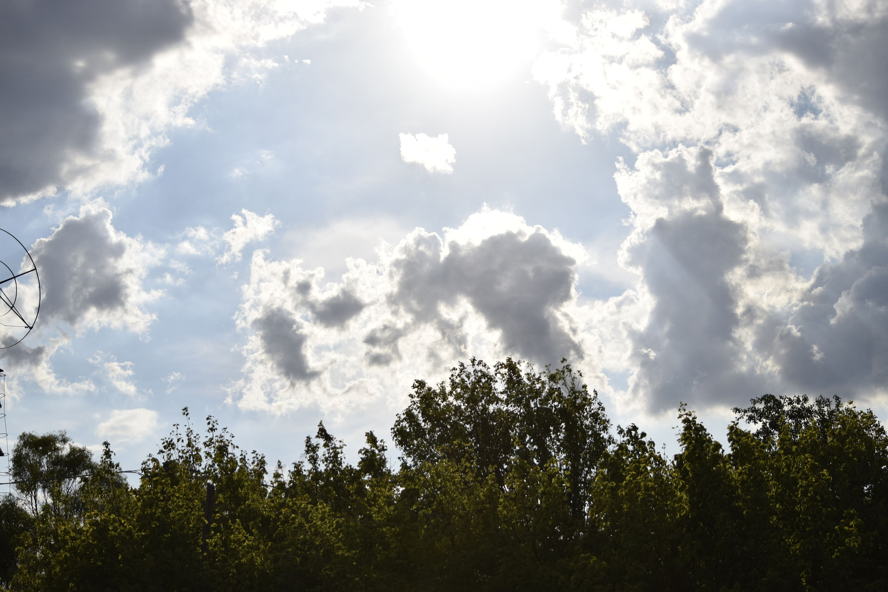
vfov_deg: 16.6
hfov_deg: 24.6
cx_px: 444
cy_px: 296
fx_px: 2035
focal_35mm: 82
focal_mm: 55
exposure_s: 1/3200
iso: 100
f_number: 4.5
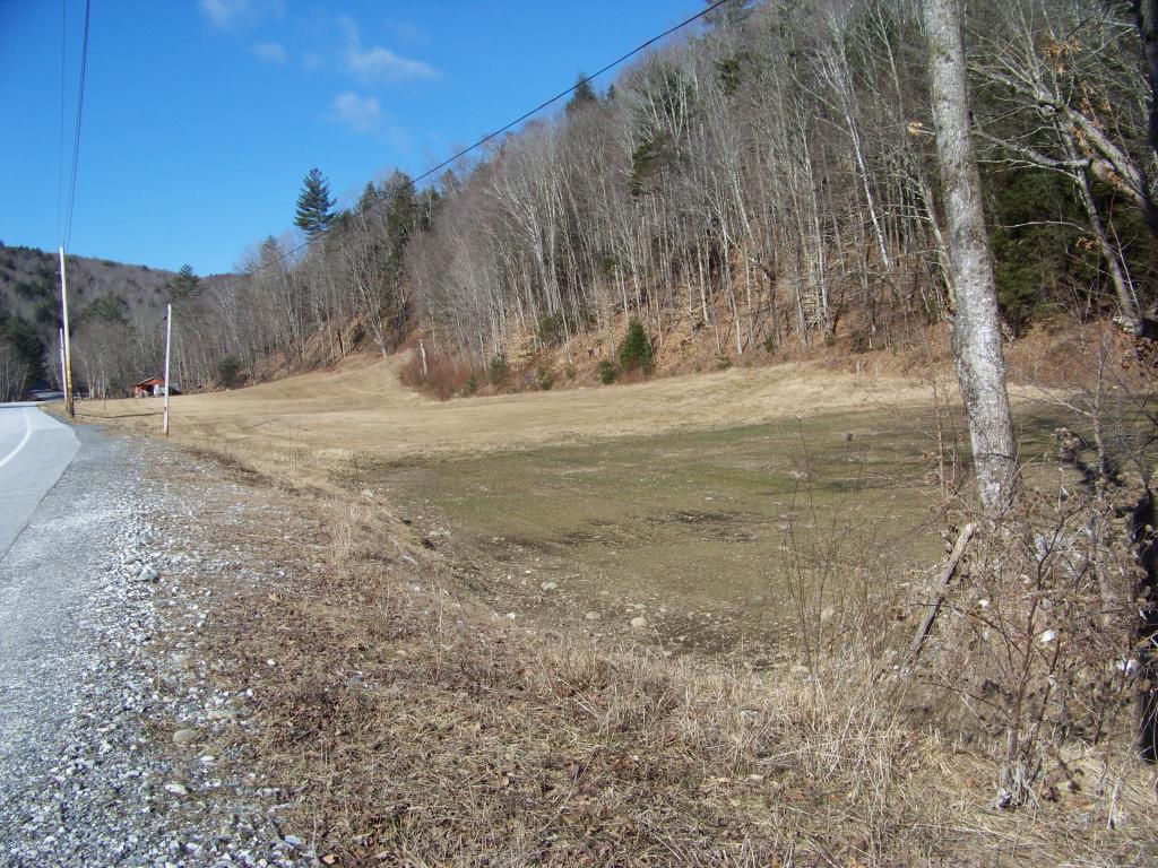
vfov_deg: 39.7
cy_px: 434
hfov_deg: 51.4
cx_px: 579
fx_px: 1204
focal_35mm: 36
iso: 69
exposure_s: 1/640
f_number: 4
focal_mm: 5.85
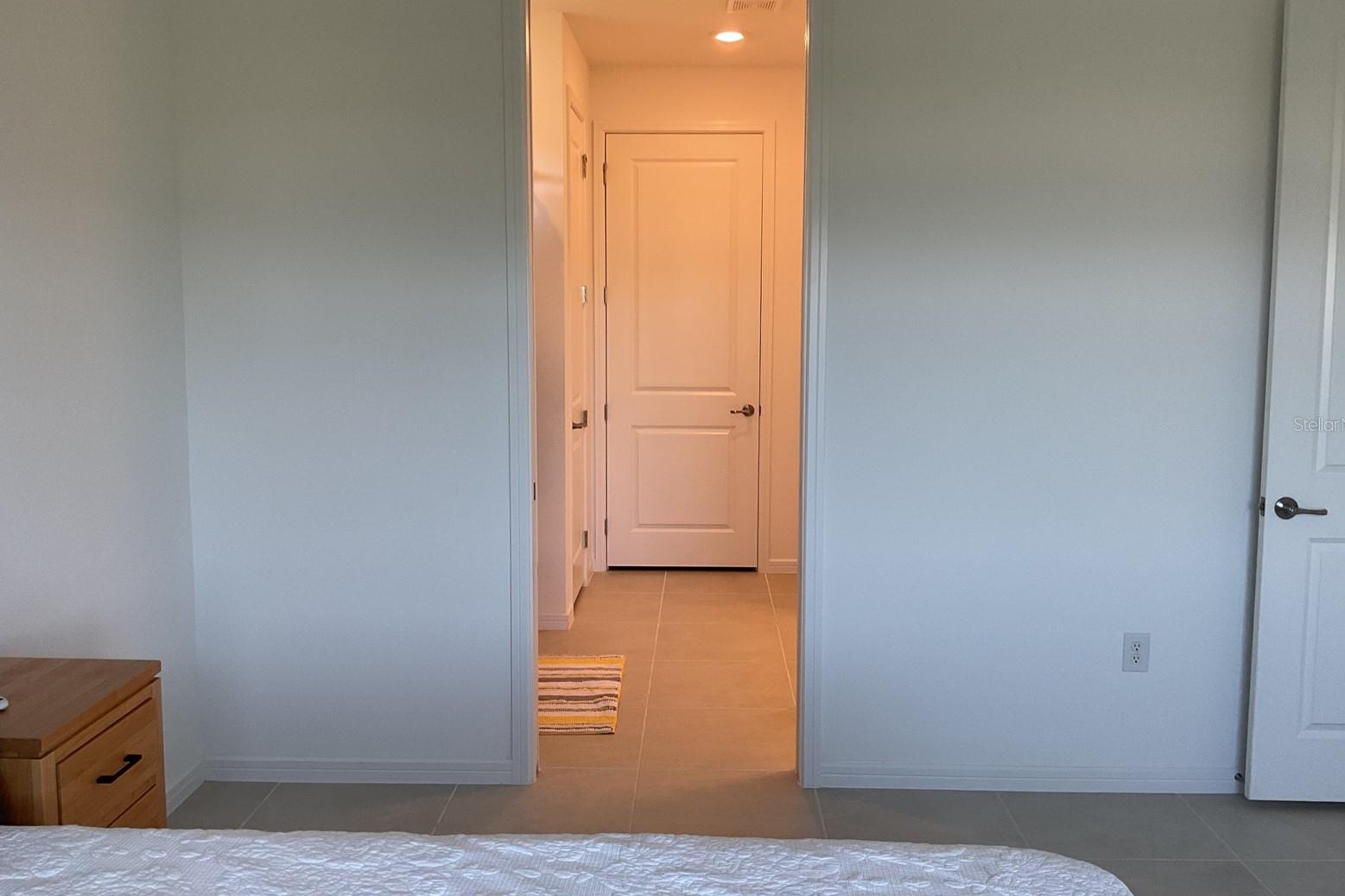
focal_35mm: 31
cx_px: 684
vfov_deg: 42.3
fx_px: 1158
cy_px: 424
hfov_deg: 60.3
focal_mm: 3
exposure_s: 1/120
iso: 50
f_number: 1.8
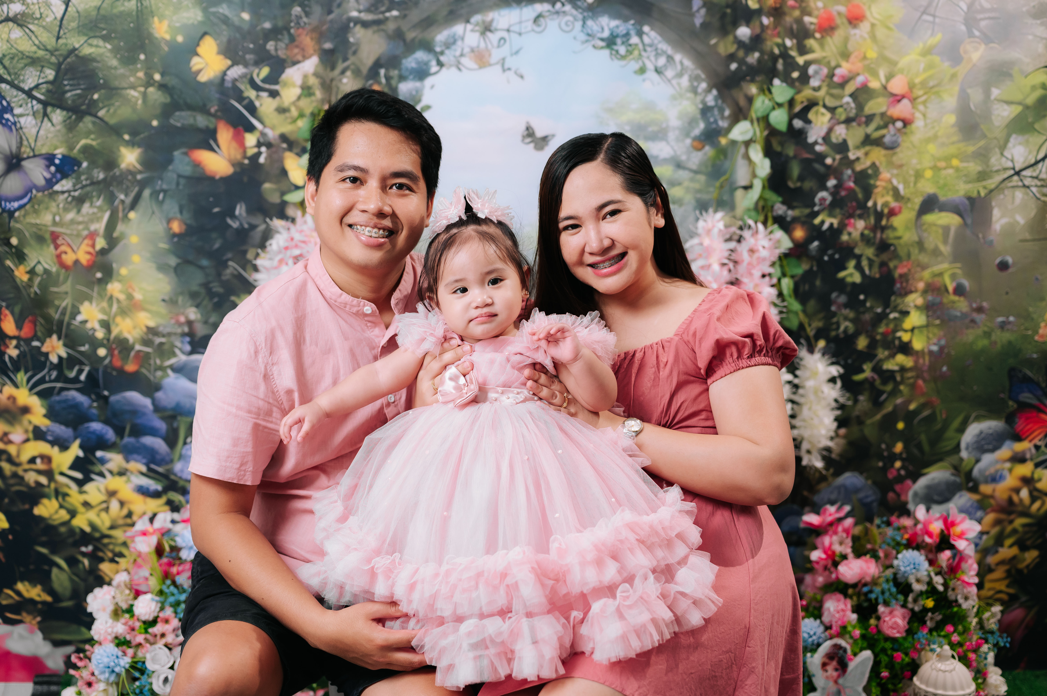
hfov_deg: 39.6
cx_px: 524
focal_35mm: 50
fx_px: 1453
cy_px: 348
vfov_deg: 27.0
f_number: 2.2
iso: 800
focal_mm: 50
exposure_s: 1/640
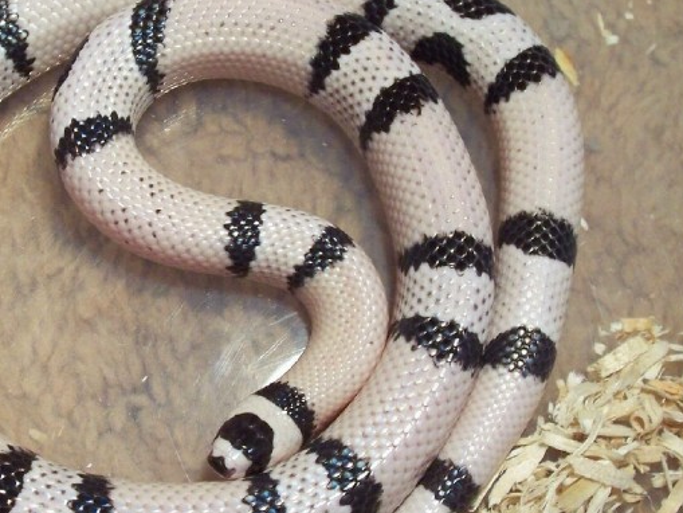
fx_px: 1303
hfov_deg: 29.2
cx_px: 225
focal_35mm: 66
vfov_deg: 22.3
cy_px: 271
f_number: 3
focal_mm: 7
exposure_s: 1/20
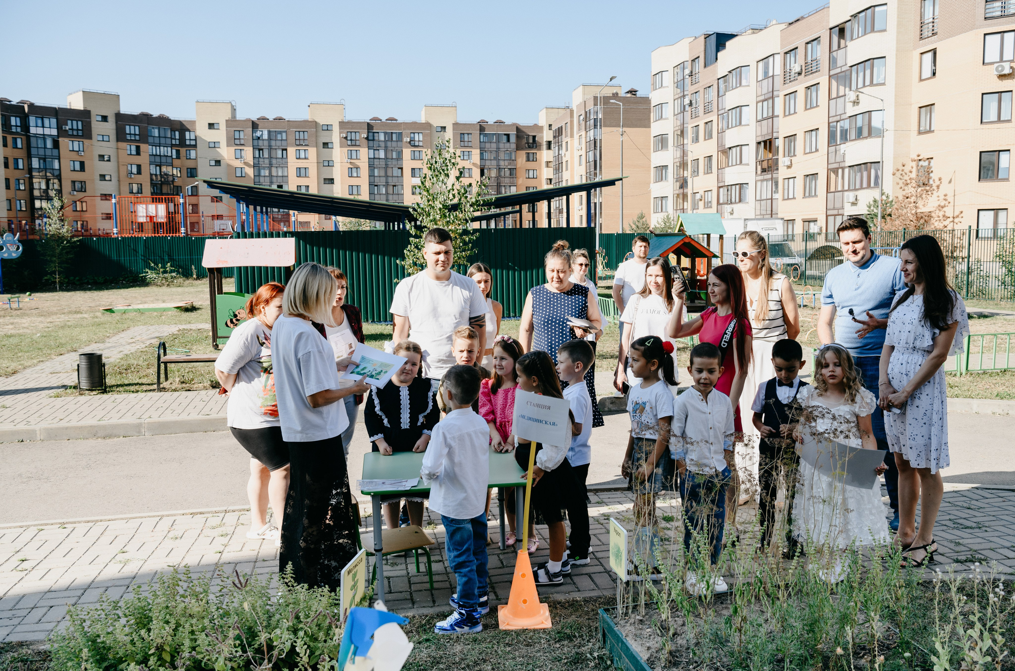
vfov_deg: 40.0
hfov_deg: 57.7
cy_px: 326
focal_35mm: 33
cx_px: 518
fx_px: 921
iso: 200
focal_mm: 32
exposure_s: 1/400
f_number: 6.3
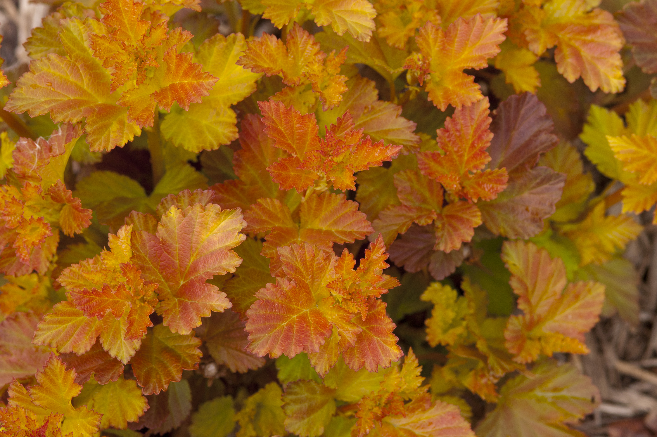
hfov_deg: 13.1
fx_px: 2872
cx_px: 328
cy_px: 218
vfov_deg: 8.7
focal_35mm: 158
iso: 400
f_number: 8
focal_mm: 105
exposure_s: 1/100
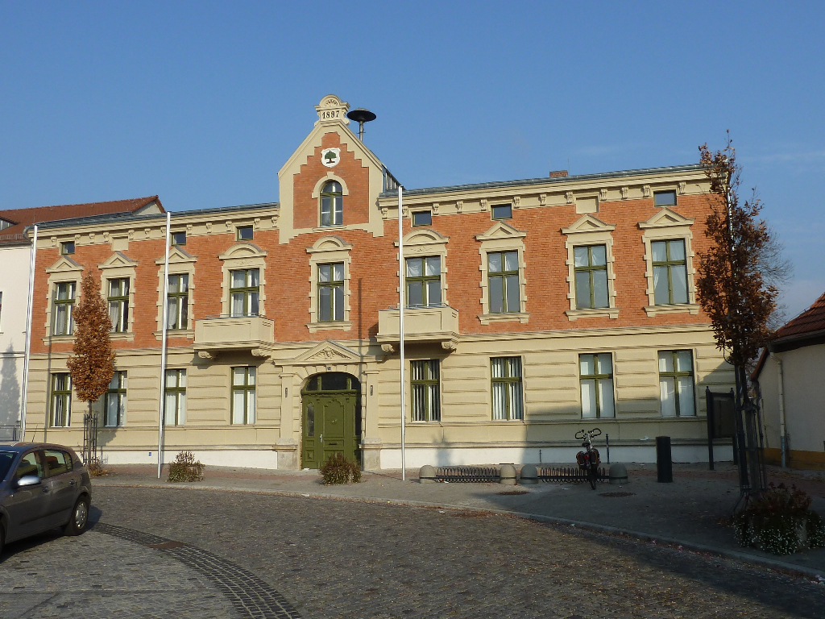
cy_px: 310
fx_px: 596
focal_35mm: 25
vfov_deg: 54.9
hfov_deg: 69.4
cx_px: 412
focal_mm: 4.1
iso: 80
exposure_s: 1/400
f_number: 5
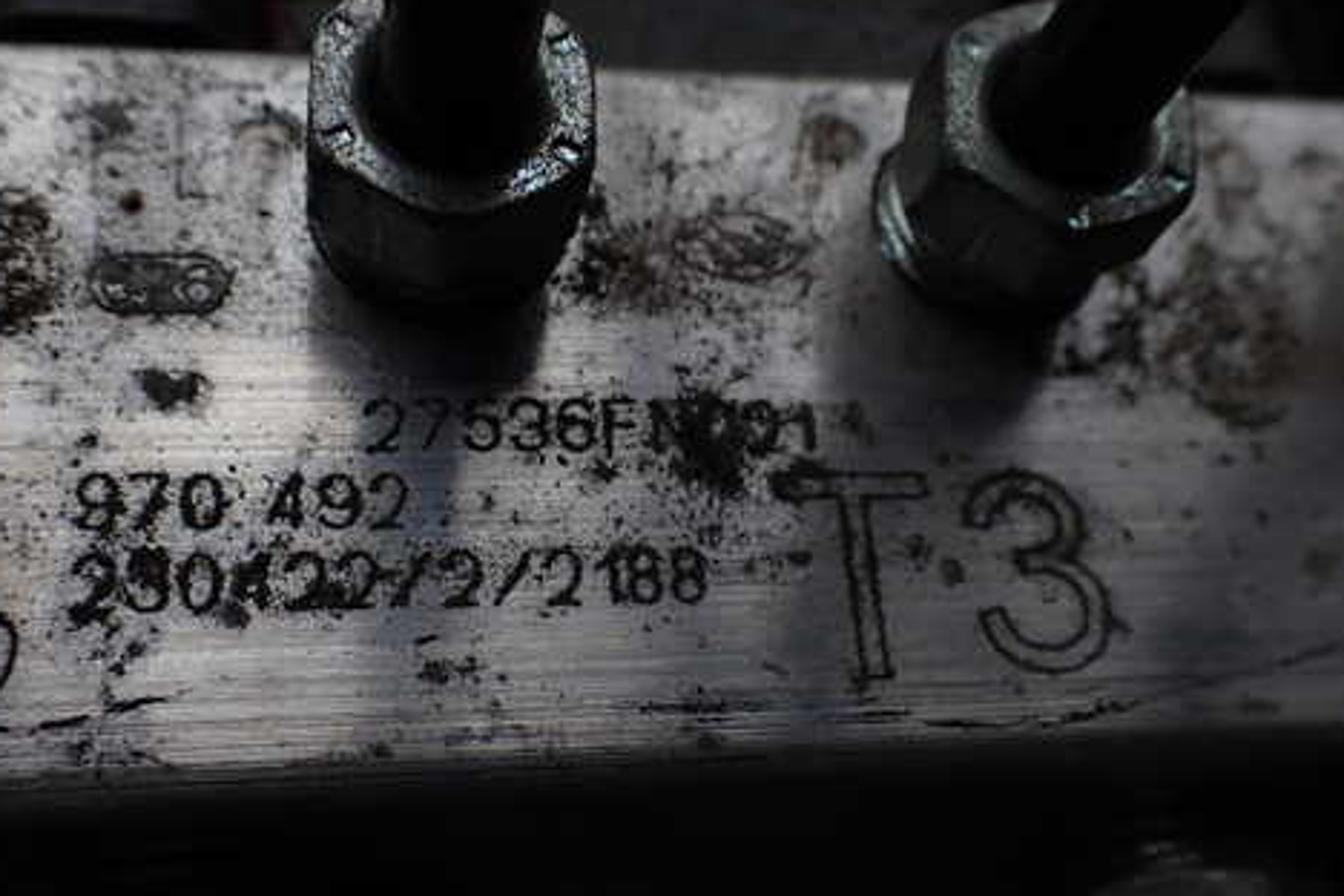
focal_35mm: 40
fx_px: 1493
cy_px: 517
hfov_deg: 48.4
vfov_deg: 33.3
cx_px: 594
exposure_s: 1/800
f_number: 3.2
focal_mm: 5.4
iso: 100
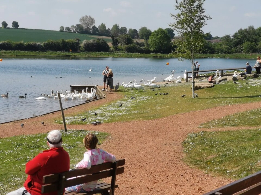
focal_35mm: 81
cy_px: 98
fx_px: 611
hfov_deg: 24.1
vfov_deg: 18.2
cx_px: 130
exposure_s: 1/1473
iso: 50
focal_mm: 7.48
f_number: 2.4
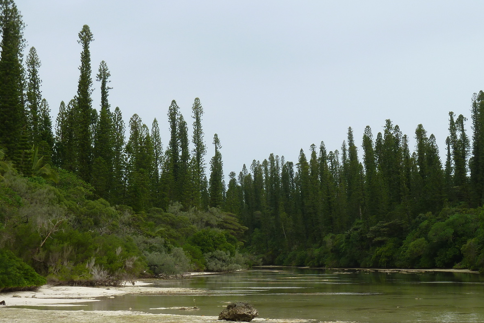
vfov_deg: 13.5
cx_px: 290
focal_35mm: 101
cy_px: 243
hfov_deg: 20.2
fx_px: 1358
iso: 80
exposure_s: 1/160
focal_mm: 11.9
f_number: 4.1
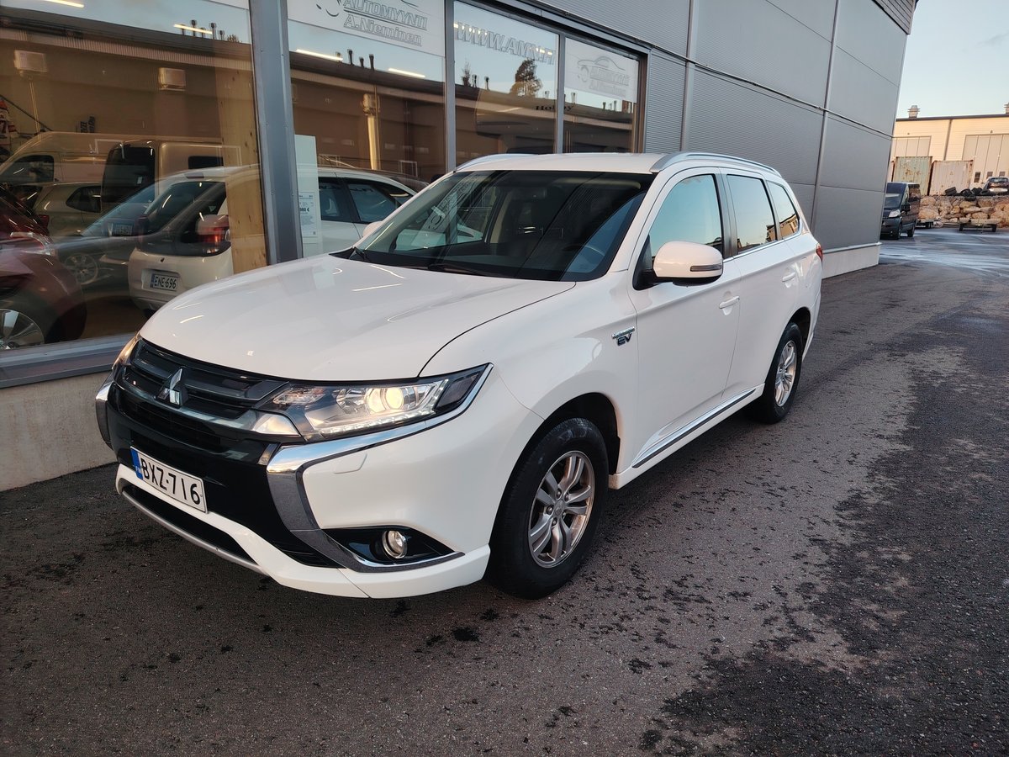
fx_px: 700
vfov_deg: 56.8
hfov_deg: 71.6
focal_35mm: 24
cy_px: 378
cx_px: 504
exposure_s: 1/100
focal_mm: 5.25
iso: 114
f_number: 1.75
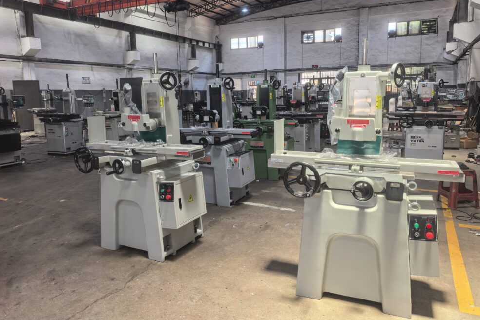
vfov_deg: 49.4
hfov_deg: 69.4
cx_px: 250
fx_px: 347
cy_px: 135
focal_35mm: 26
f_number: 1.4
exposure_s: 1/100
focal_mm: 6.98
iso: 50
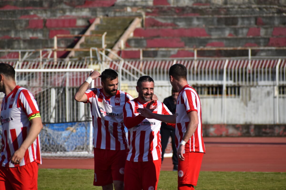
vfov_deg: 3.5
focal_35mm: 390
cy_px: 95
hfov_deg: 5.3
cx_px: 143
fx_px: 3098
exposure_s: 1/2000
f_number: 8
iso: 400
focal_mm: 260
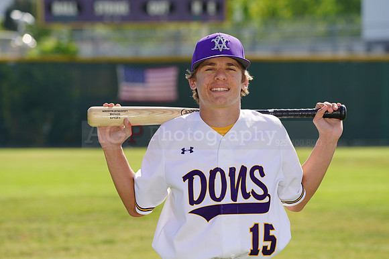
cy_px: 130
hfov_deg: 8.7
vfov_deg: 5.8
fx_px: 2570
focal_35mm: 238
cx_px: 194
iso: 100
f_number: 8
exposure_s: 1/250
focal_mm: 238
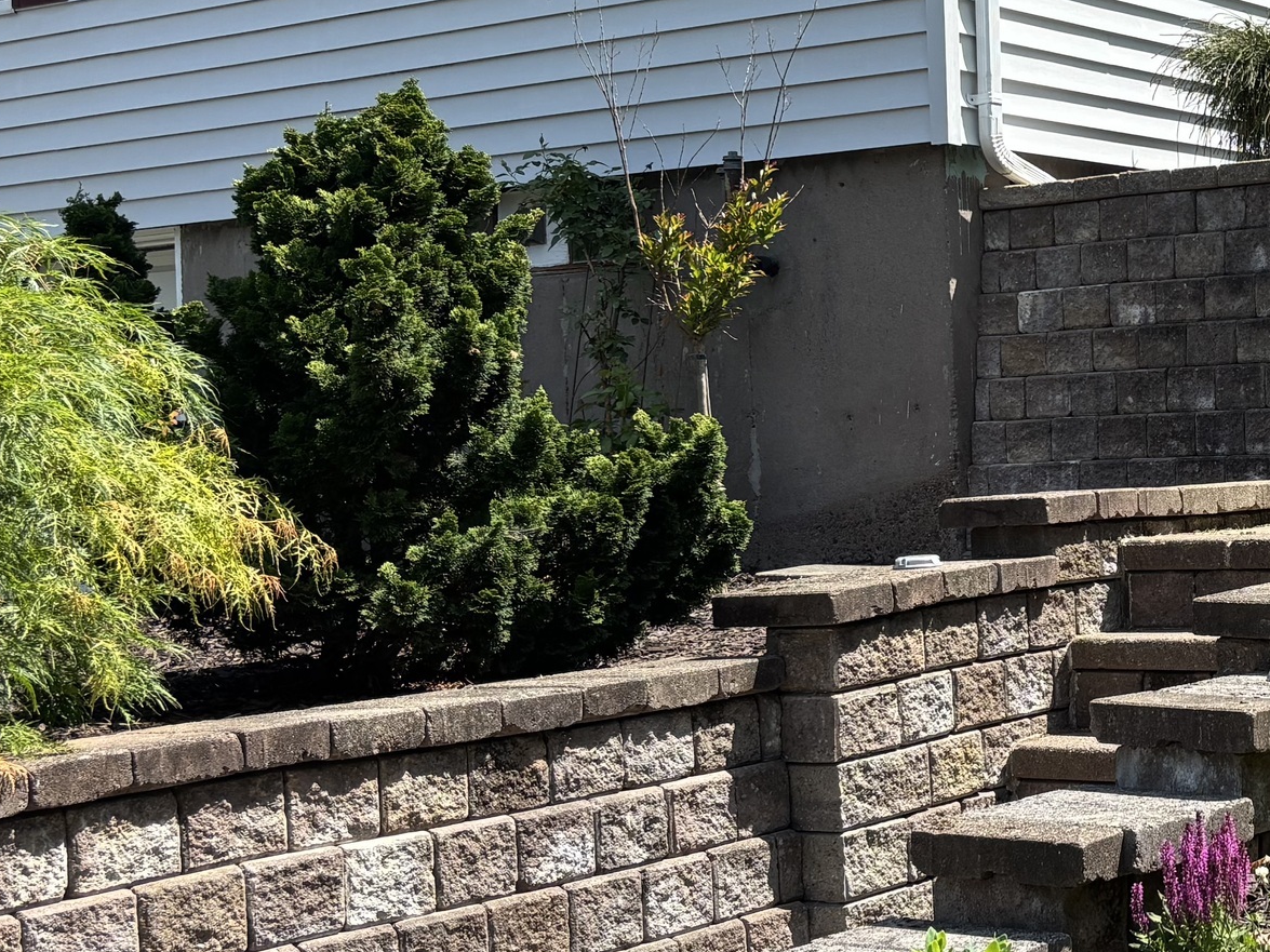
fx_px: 2495
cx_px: 1367
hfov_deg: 26.5
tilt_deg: +1.5
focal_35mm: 68
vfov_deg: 21.6
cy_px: 361
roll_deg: +1.9
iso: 50
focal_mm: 5.96
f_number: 1.6
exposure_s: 1/1399
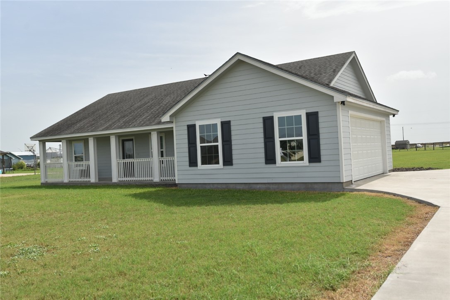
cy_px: 150
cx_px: 225
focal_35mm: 32
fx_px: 400
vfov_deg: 41.1
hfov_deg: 58.7
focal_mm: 32
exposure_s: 1/1600
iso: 200
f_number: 5.6
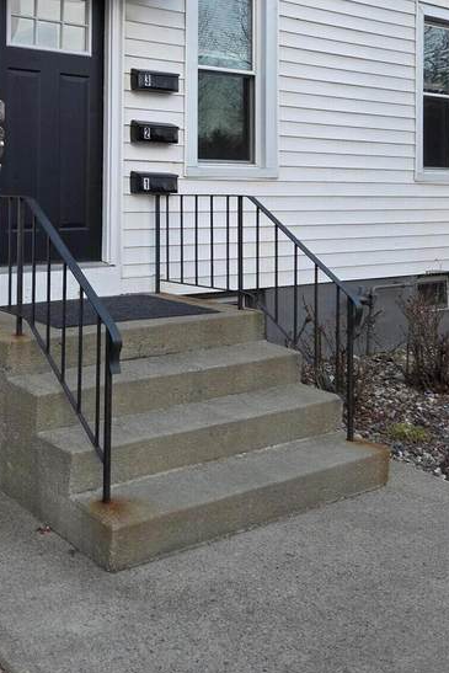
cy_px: 187
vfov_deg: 45.1
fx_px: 785
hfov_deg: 31.2
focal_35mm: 42
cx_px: 100
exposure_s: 1/180
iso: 64
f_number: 1.8
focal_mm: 5.4
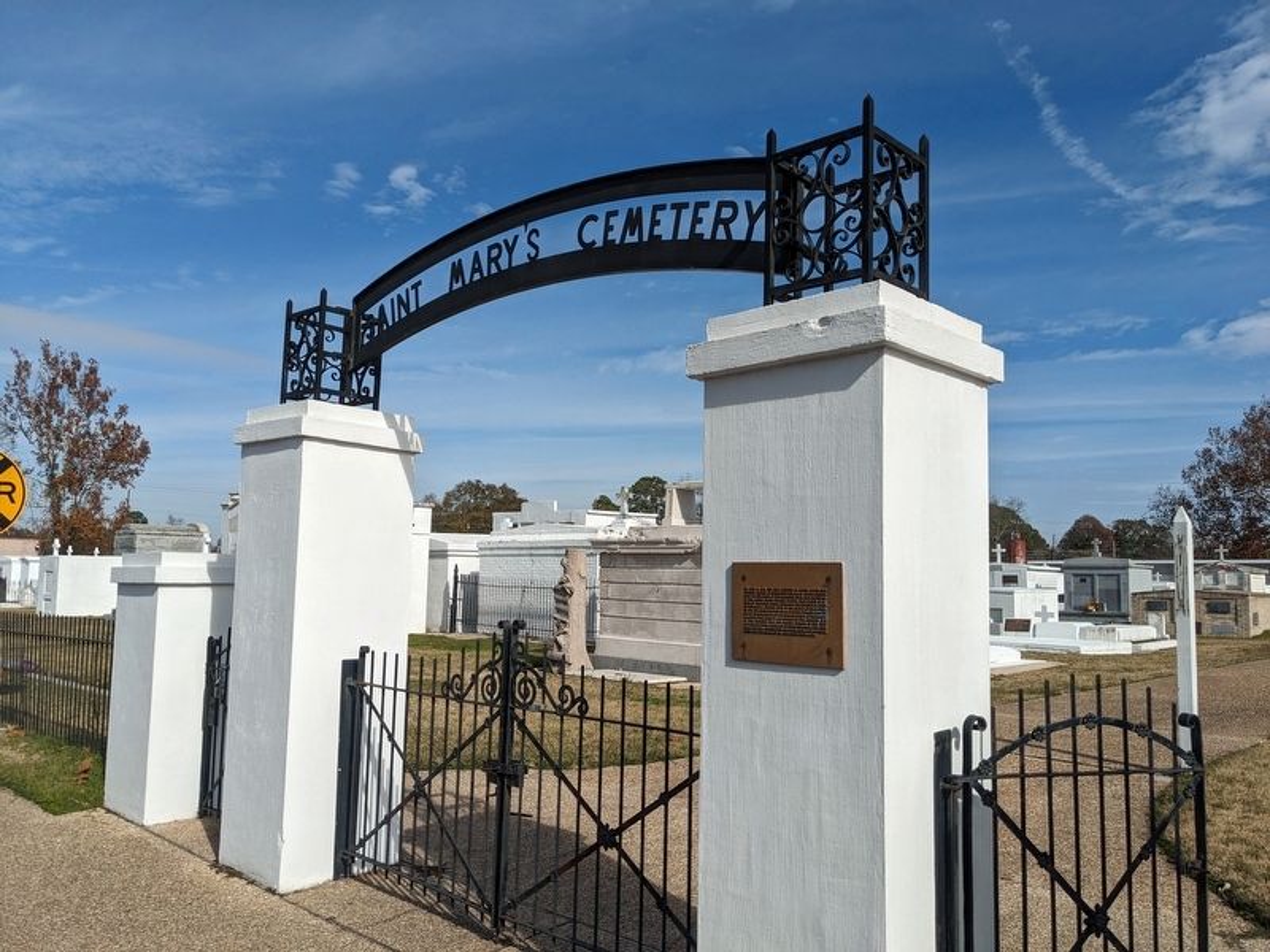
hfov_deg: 65.3
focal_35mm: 27
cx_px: 635
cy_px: 476
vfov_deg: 51.4
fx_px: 991
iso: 76
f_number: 1.73
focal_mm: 4.38
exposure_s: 1/7812
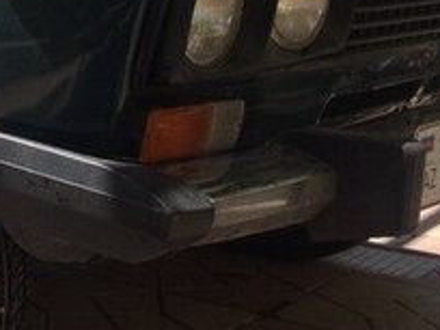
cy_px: 87
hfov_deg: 18.4
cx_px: -233
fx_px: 1195
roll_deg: +1.1
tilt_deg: -11.2
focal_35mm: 94
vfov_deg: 15.7
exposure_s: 1/1244
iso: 32
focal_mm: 4.15
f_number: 2.2
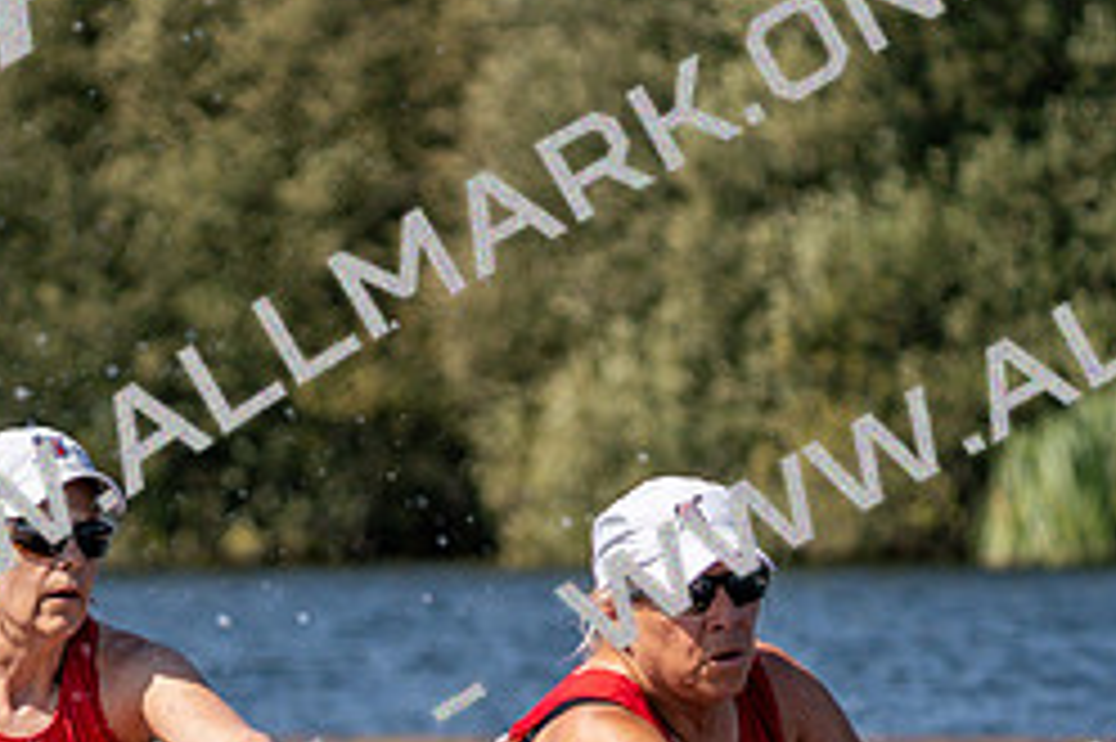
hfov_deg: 4.4
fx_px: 14498
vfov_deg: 2.9
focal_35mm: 468
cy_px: 726
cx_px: 230
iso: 200
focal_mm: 200
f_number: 5.6
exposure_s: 1/2000
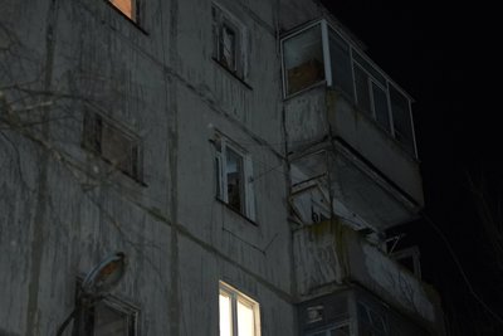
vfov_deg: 19.5
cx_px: 252
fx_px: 978
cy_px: 168
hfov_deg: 28.8
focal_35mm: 70
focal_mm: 70
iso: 6400
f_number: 2.8
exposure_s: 1/40
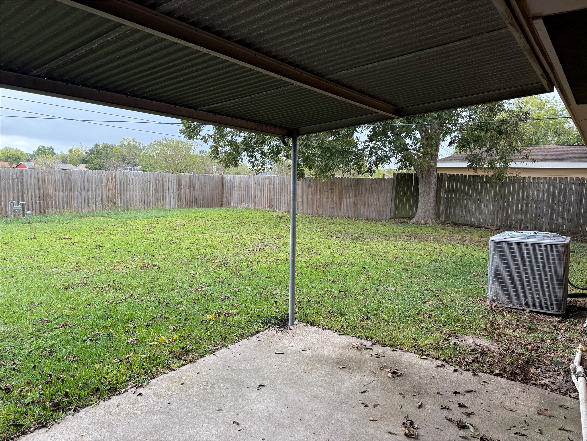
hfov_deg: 71.6
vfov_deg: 56.8
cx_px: 294
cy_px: 220
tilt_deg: -5.8
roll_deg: -3.3
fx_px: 407
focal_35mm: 24
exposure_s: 1/757
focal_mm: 6.76
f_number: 1.78
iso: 100
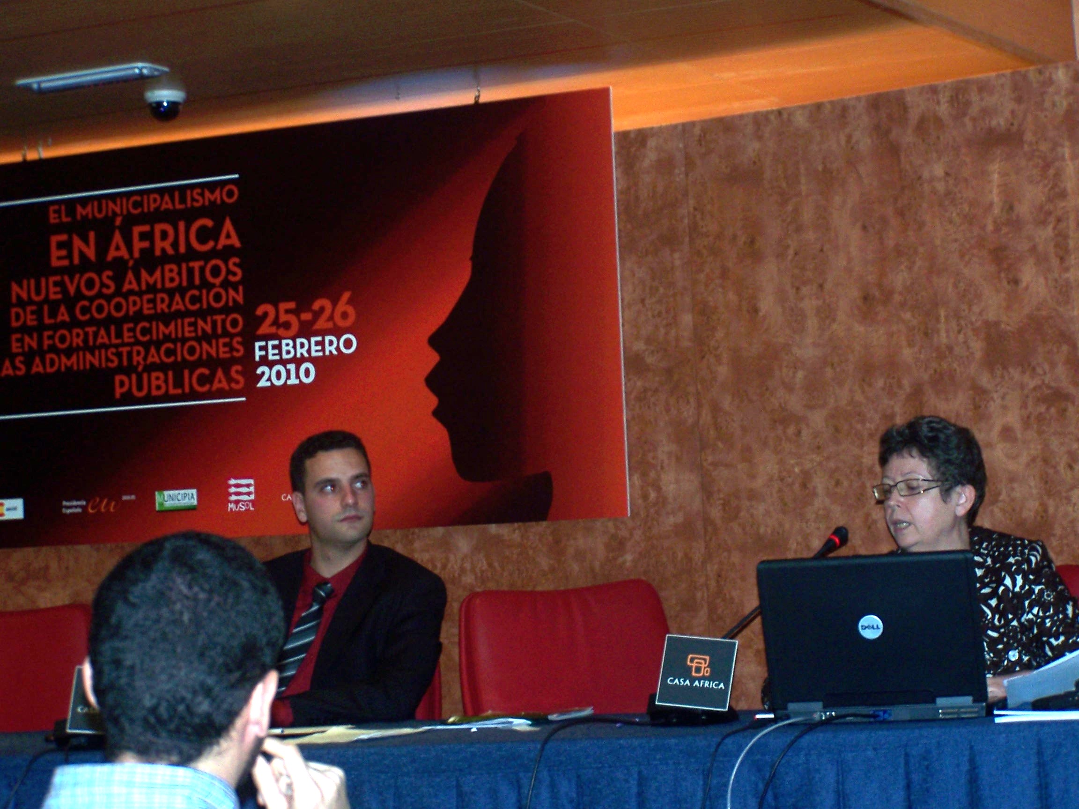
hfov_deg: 20.9
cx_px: 540
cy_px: 404
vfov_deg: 15.7
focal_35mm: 94
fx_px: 2930
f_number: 3.2
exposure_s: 1/90
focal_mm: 15.6
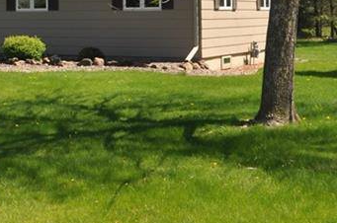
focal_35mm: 81
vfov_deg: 16.3
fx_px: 757
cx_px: -27
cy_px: -19
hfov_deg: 23.6
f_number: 9
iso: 200
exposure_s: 1/320
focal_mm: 18
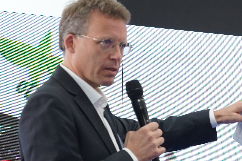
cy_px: 178
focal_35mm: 211
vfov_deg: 6.5
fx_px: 1418
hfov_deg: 9.5
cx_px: 331
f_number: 5.6
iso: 800
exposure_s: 1/50
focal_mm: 65
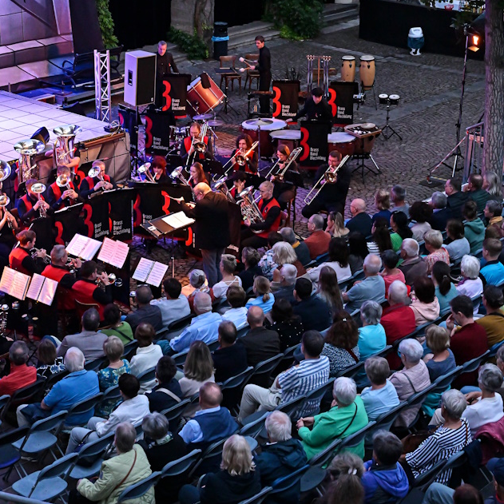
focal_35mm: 76
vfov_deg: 22.7
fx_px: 1252
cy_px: 212
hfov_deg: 22.7
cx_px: 216
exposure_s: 1/100
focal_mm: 47
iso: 2500
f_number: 6.3
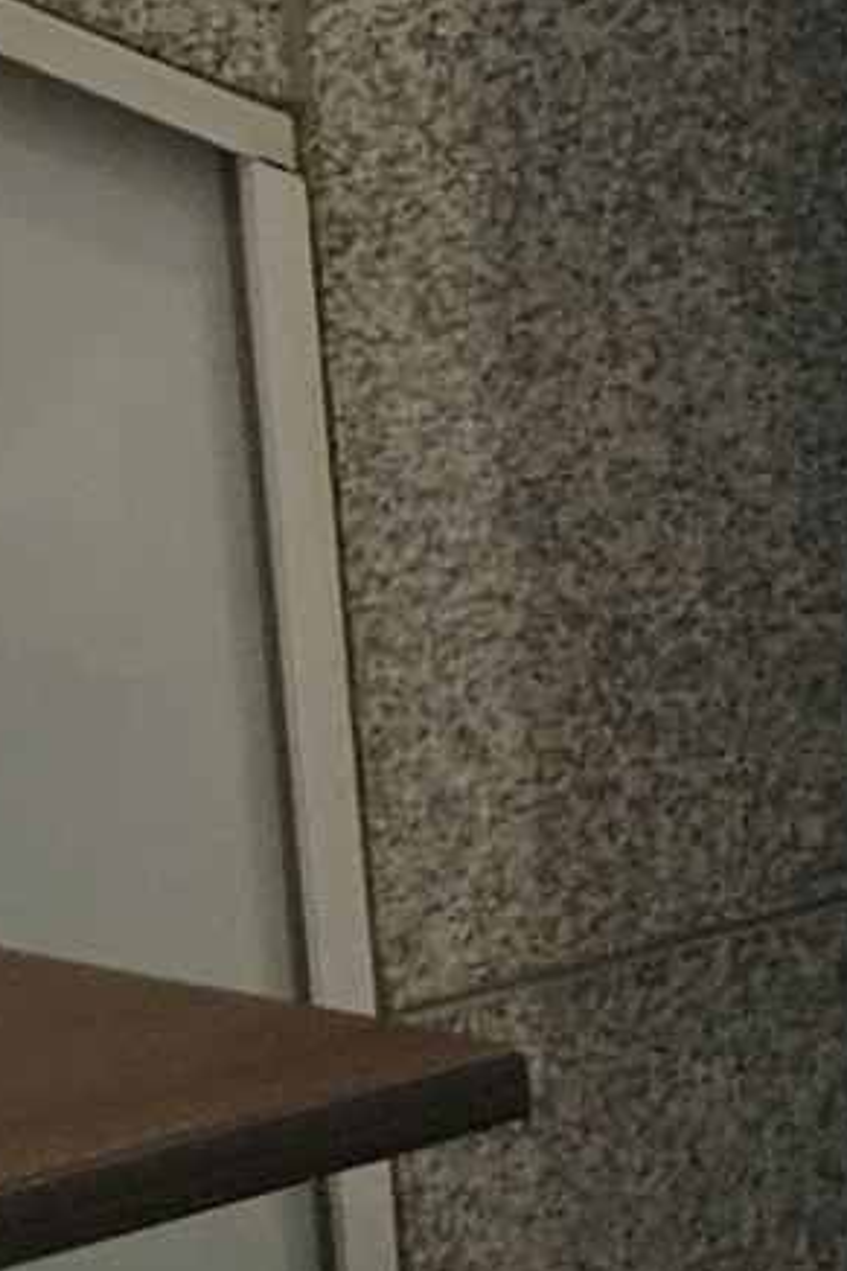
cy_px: 20
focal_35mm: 219
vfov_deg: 9.3
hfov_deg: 4.9
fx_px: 7734
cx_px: 4520
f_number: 1.8
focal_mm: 5.4
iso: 64
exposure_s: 1/120
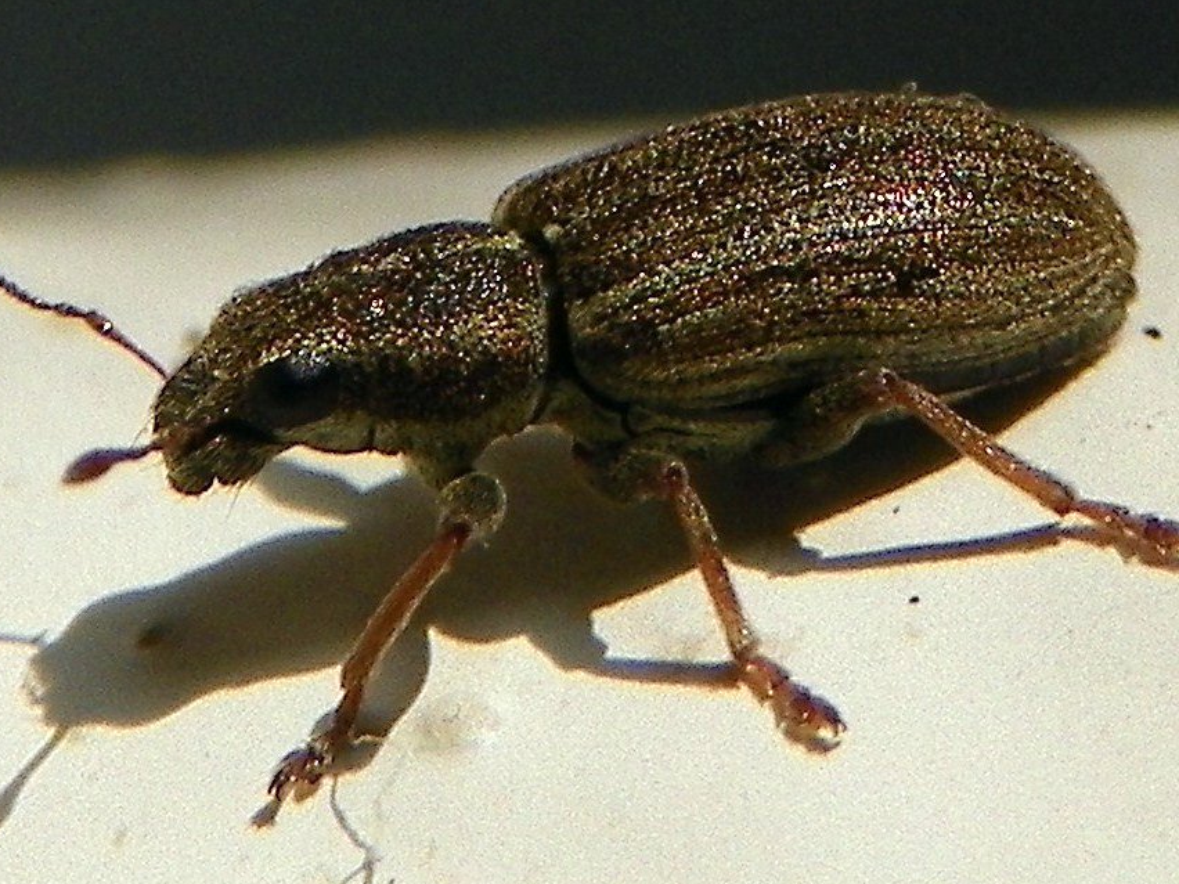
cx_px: 551
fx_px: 5211
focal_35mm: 153
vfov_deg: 9.7
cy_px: 428
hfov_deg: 12.9
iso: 64
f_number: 5.6
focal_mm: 23.6
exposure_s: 1/400
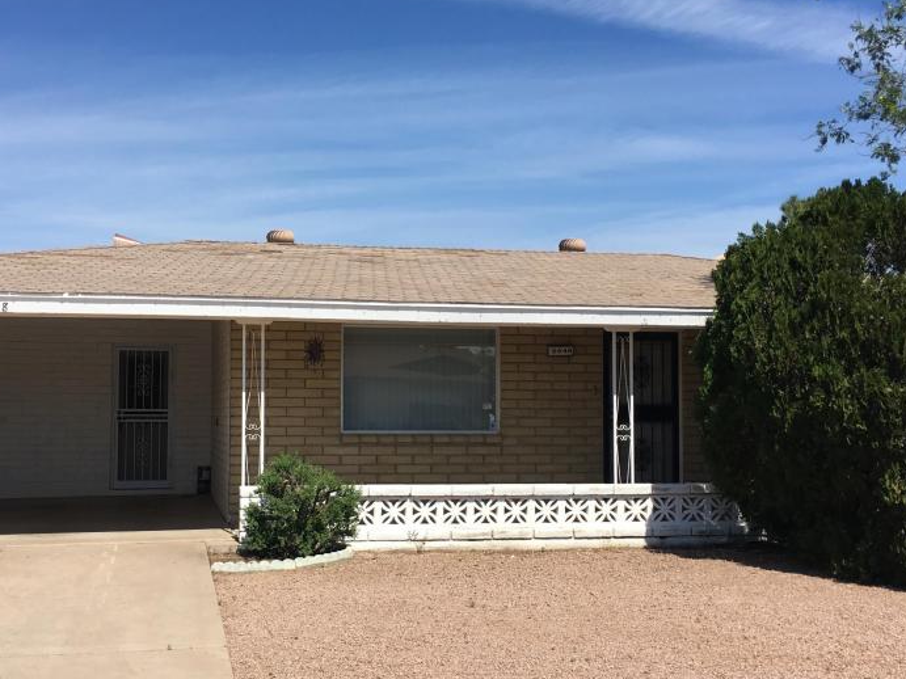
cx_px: 378
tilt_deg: +1.2
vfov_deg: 33.6
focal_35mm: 43
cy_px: 364
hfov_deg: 43.7
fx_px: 1125
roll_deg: +0.0
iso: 25
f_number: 2.2
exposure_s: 1/1832
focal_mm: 4.15
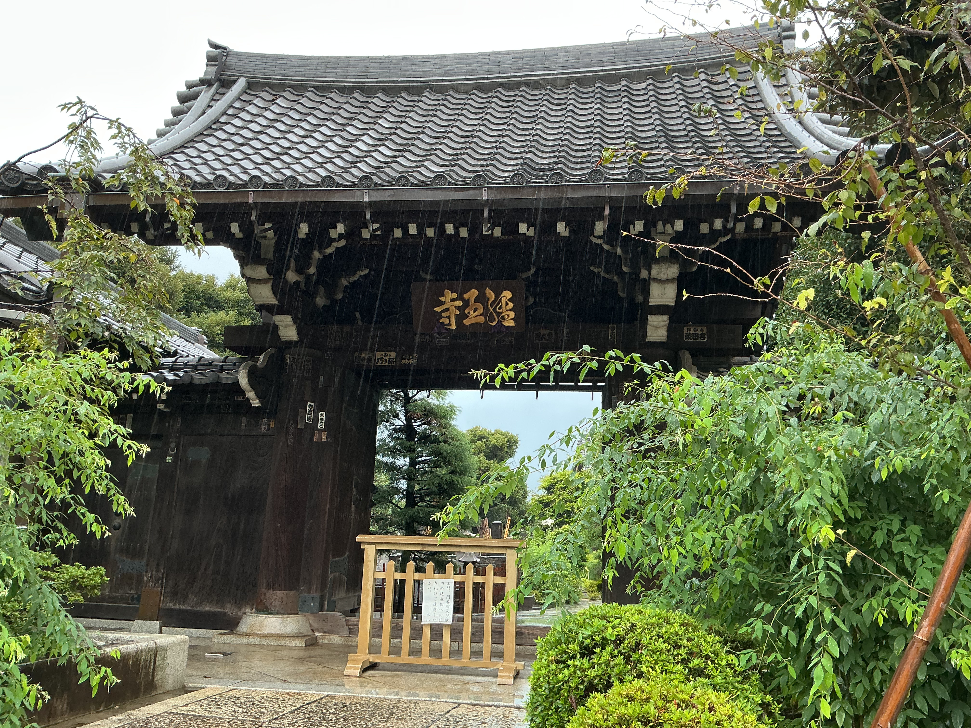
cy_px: 364
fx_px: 813
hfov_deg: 61.7
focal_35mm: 29
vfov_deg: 48.2
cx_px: 486
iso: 40
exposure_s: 1/50
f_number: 1.8
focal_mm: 3
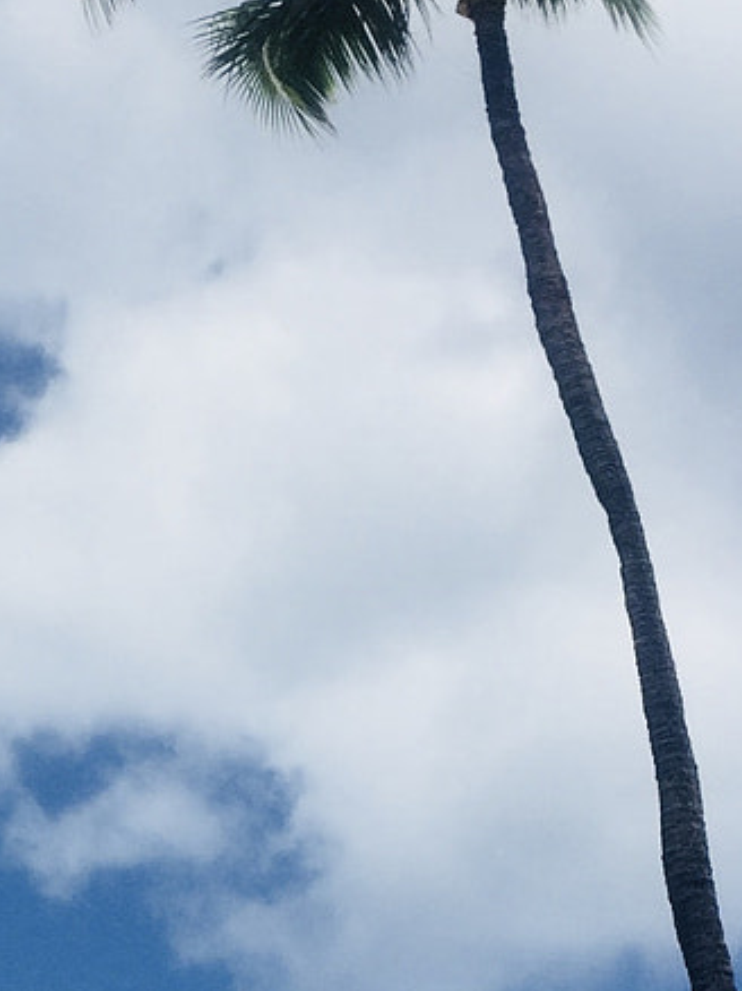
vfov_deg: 18.2
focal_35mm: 106
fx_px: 3032
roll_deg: -0.4
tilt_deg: +19.2
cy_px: 916
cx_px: -163
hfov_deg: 13.5
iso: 32
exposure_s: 1/3300
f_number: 2.2
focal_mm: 4.15
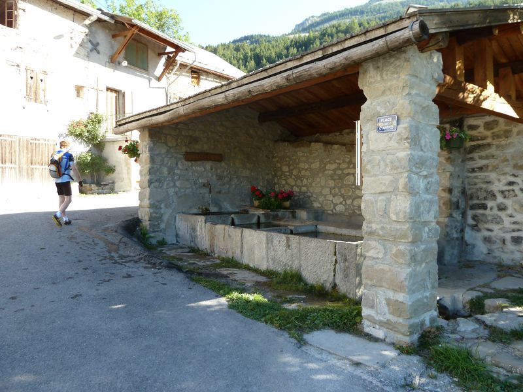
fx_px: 378
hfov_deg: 69.4
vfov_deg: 54.9
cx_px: 262
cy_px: 196
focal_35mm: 25
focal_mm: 4.1
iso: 80
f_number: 3.5
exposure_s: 1/100
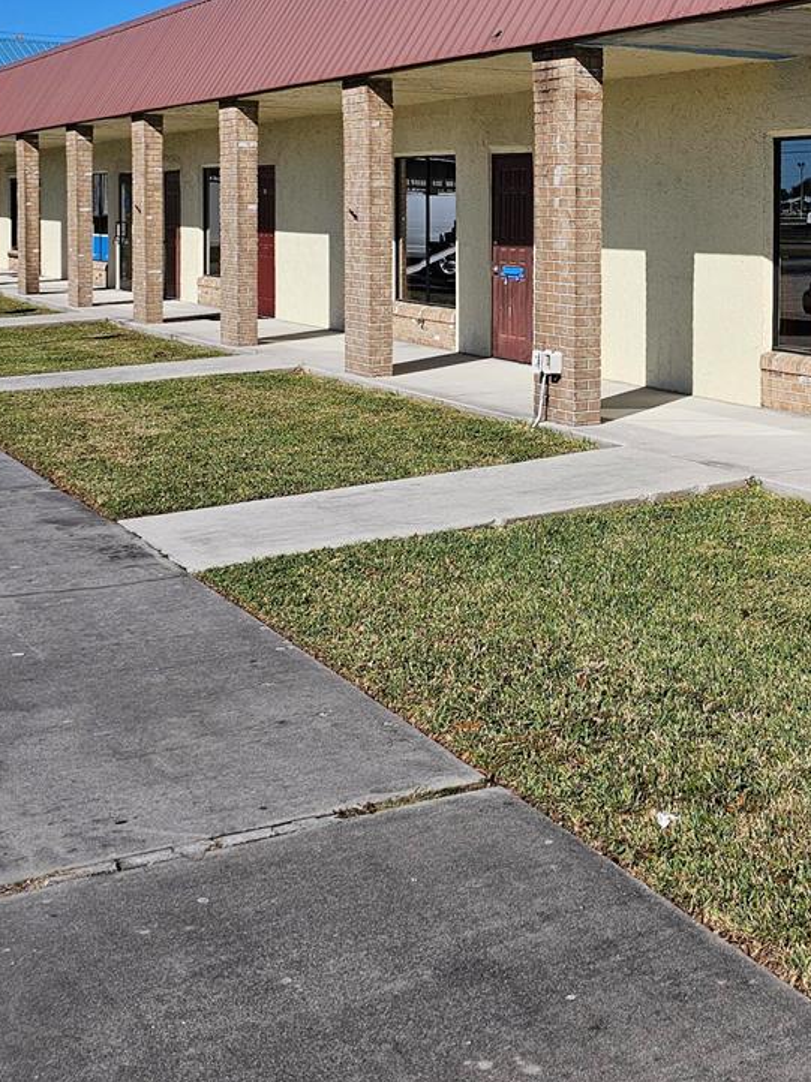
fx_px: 1594
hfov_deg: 26.7
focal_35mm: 51
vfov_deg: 36.5
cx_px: 839
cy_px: 249
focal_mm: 6.3
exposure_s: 1/1930
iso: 12
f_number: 1.7
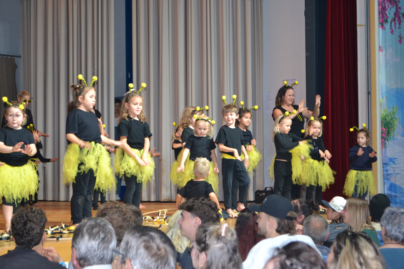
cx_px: 202
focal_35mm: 82
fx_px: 926
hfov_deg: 24.6
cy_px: 134
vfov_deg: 16.6
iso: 1600
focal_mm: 55
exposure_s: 1/60
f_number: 5.6
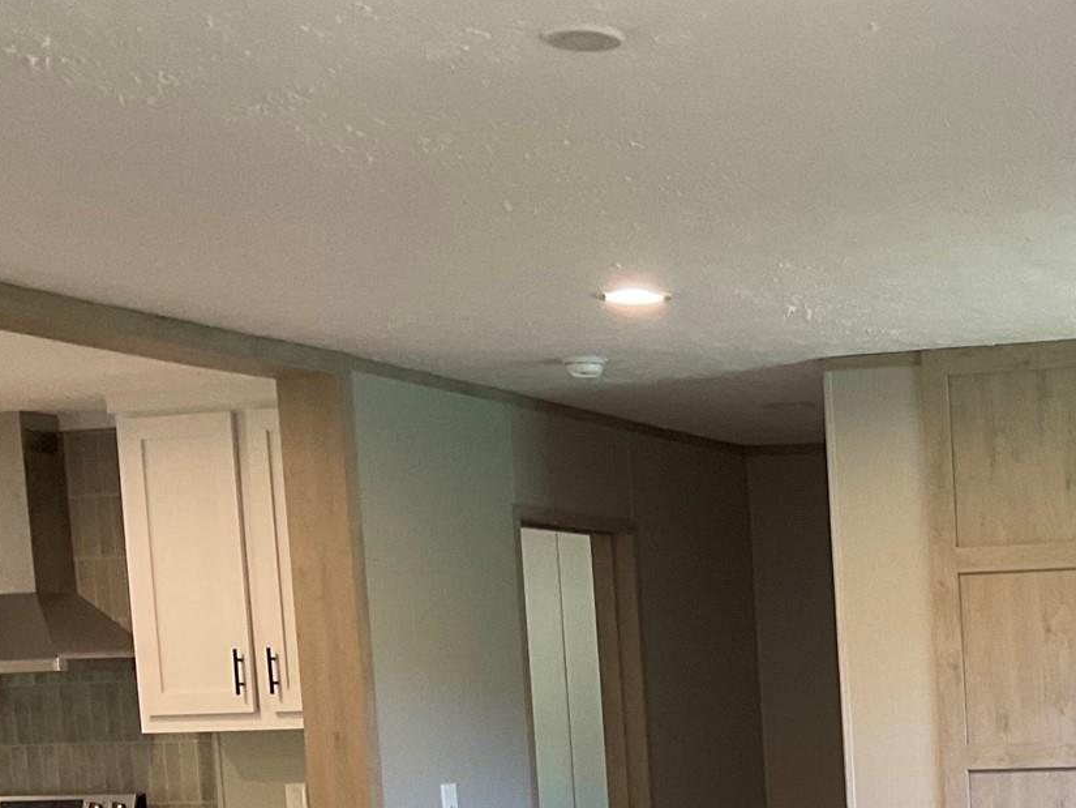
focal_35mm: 72
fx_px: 2238
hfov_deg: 25.0
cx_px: 1201
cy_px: 954
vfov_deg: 19.3
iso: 80
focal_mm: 3
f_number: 1.8
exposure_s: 1/60
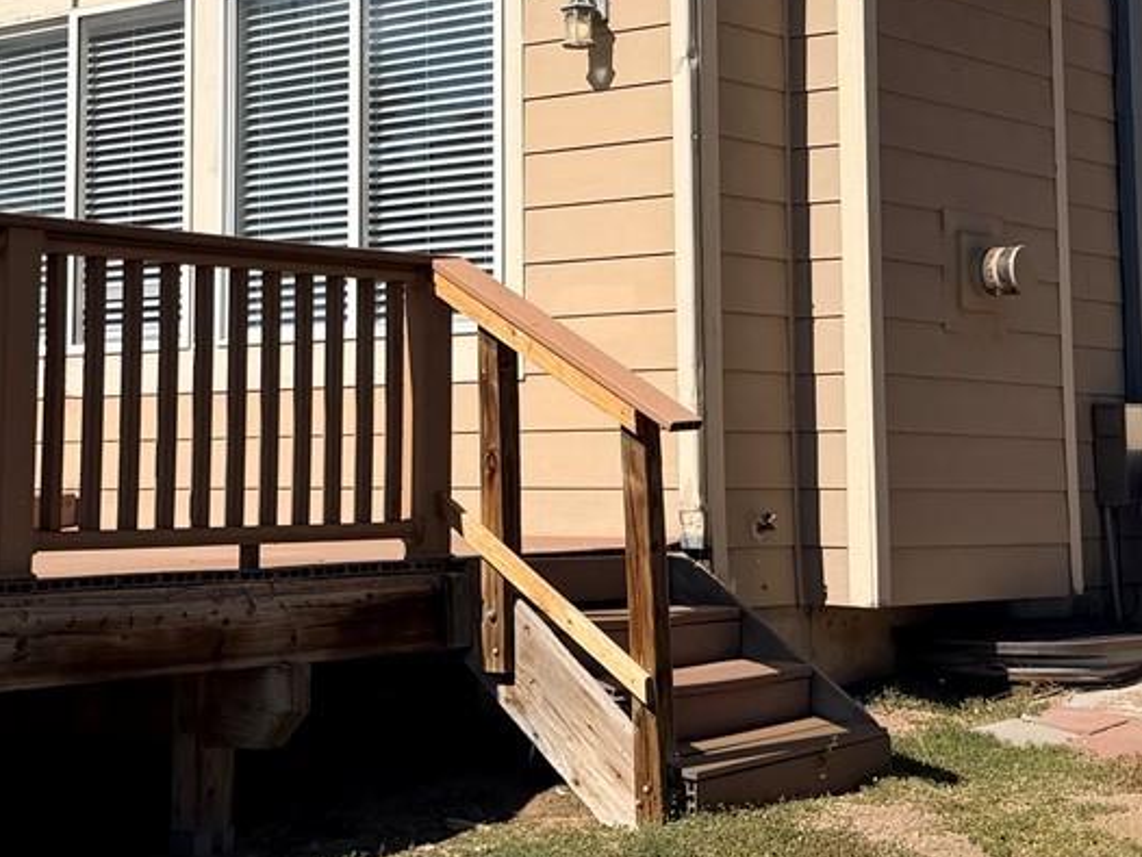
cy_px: 161
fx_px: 2409
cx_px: 482
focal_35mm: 73
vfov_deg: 19.9
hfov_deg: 26.6
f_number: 1.78
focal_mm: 6.76
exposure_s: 1/8130
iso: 80
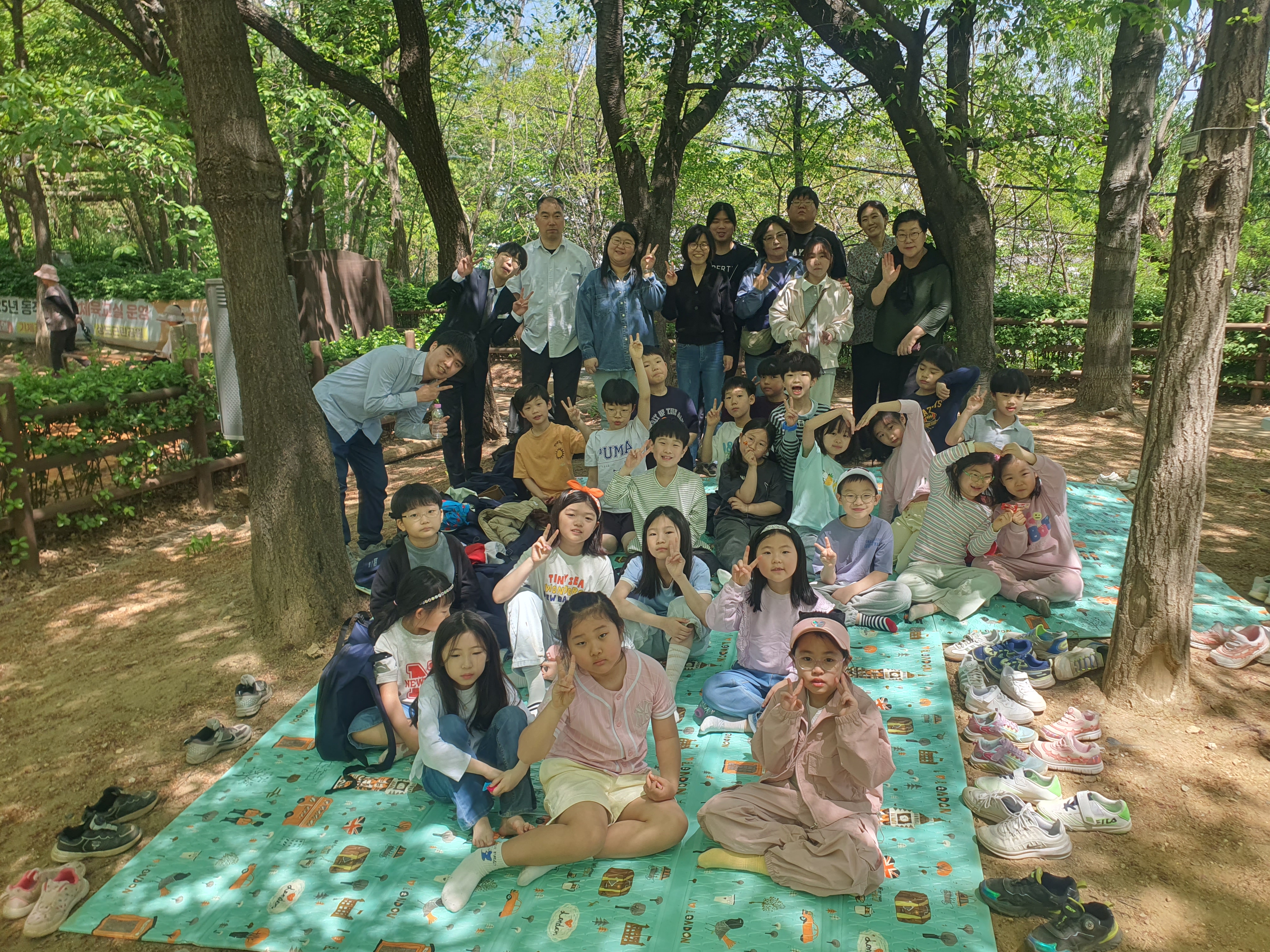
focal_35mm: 26
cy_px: 476
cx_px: 635
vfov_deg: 53.1
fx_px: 954
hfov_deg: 67.3
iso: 50
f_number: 2.4
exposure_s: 1/313
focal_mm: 4.3
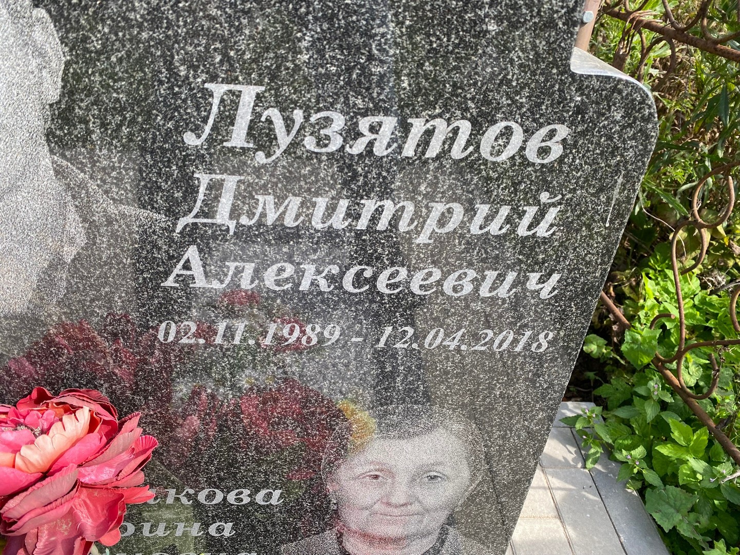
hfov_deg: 67.3
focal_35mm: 26
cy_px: 278
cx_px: 370
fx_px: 556
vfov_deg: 53.1
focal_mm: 4.25
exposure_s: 1/479
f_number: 1.8
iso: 32
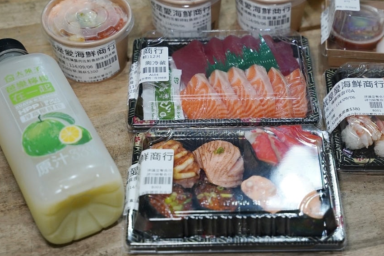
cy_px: 80
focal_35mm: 79
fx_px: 842
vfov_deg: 17.2
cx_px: 246
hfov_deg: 25.6
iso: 1000
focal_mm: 56
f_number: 4
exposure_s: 1/160
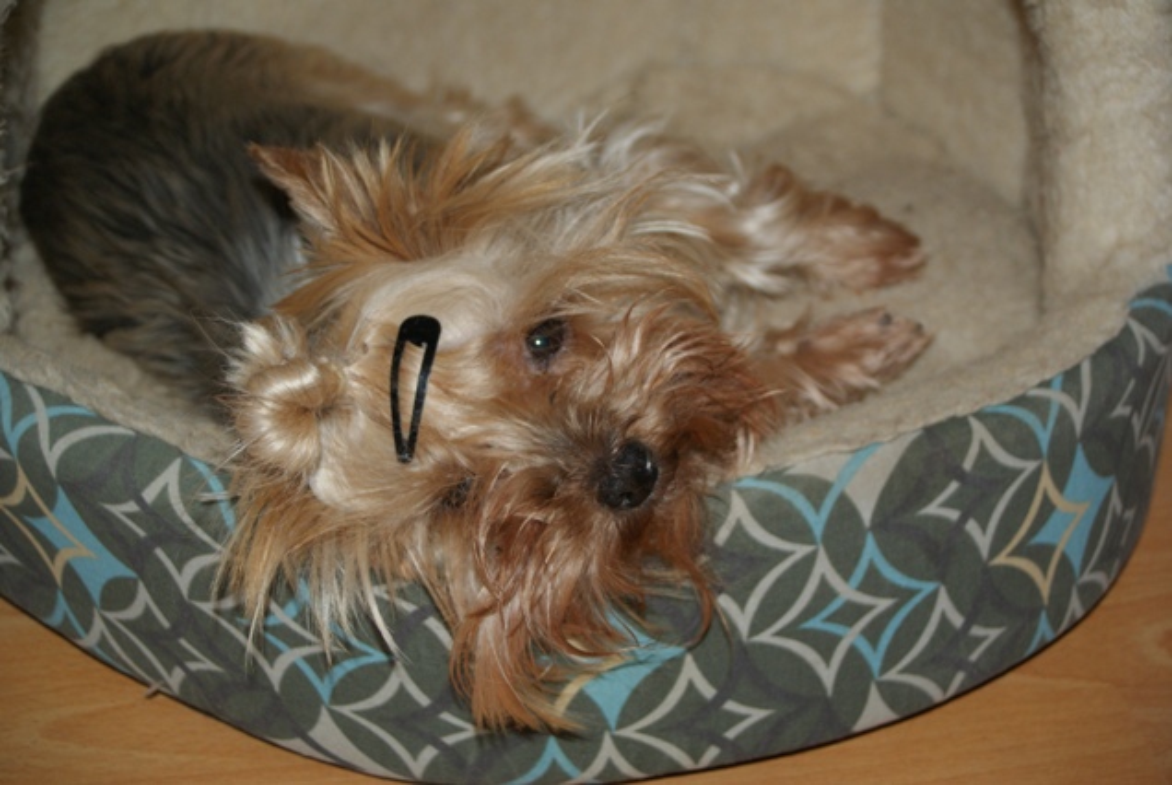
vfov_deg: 18.2
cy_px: 392
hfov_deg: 27.0
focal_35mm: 75
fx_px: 2445
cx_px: 586
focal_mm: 50
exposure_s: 1/80
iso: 400
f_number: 5.6
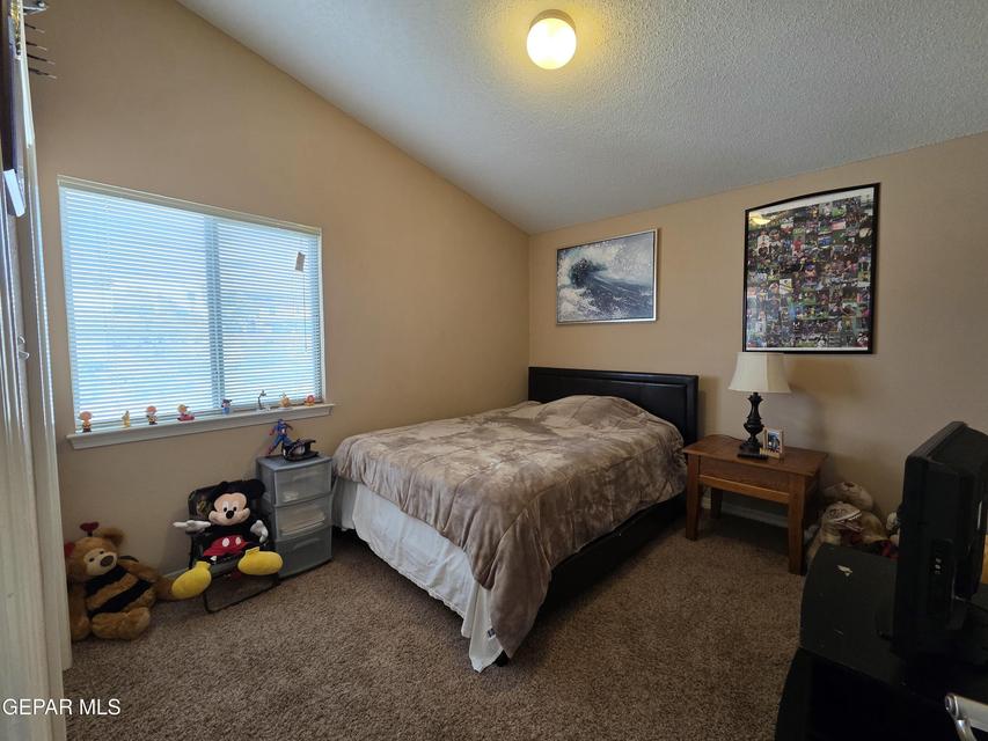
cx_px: 494
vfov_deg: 89.9
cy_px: 370
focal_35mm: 13
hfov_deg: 106.2
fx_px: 371
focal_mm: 2.2
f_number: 2.2
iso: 250
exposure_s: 1/60
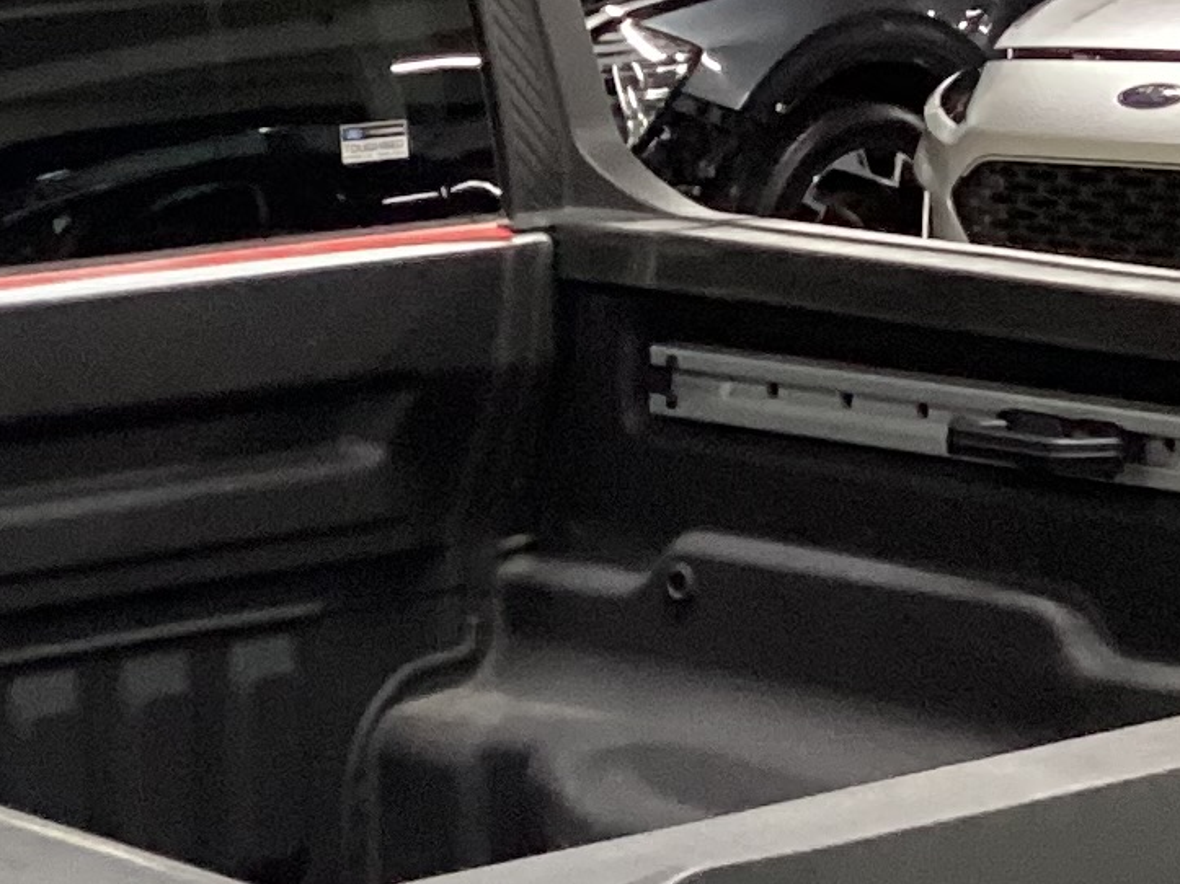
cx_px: 26
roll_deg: +1.7
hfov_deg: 13.9
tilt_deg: -17.9
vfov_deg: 10.3
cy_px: 1210
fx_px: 4772
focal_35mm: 140
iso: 250
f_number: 2.4
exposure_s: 1/40
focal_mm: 3.3
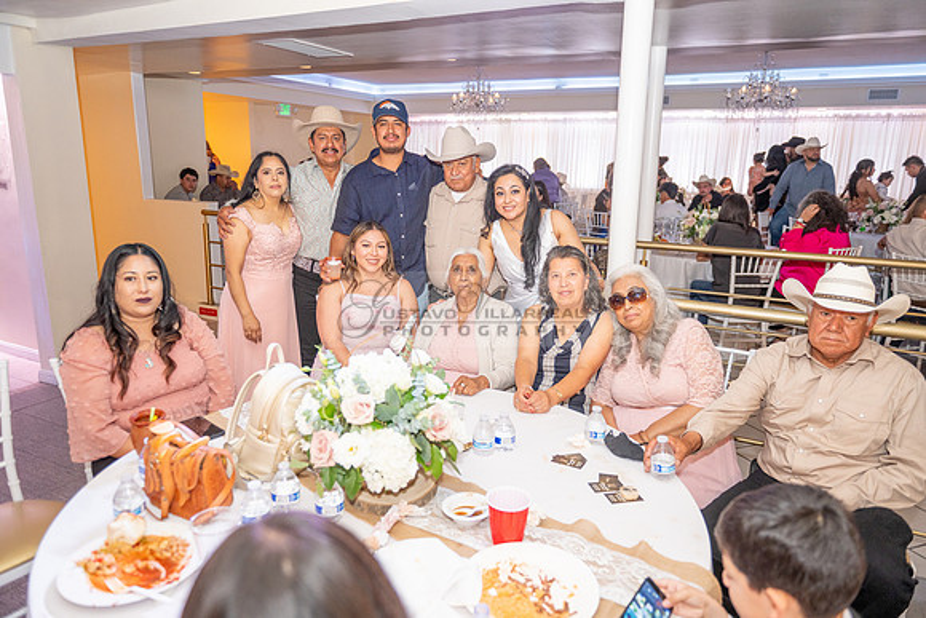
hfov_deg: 73.7
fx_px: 617
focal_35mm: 24
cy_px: 309
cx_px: 463
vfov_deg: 53.2
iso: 800
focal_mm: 24
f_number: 3.2
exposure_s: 1/160
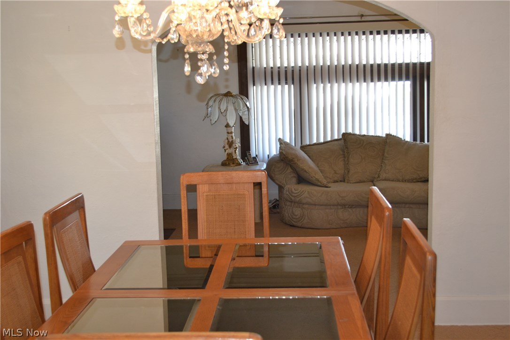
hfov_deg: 43.6
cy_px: 170
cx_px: 255
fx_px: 637
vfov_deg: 29.9
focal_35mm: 45
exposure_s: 1/60
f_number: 4.5
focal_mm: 30
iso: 720
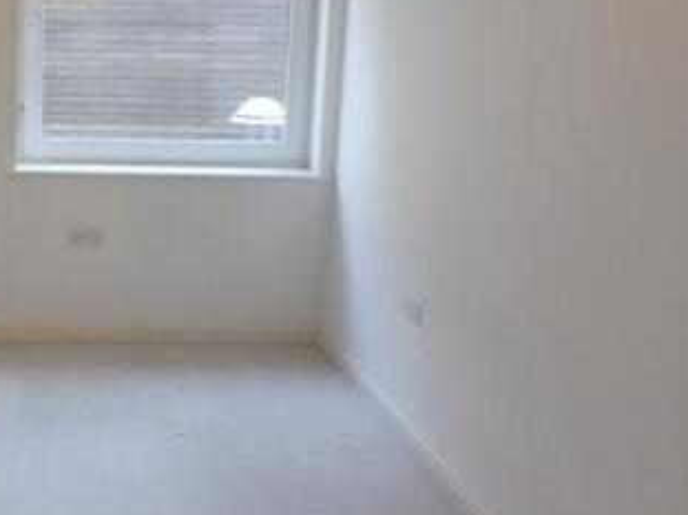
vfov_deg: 31.9
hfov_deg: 38.7
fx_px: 894
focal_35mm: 45
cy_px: 174
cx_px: 50
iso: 320
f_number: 3.3
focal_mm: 4.3
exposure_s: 1/60
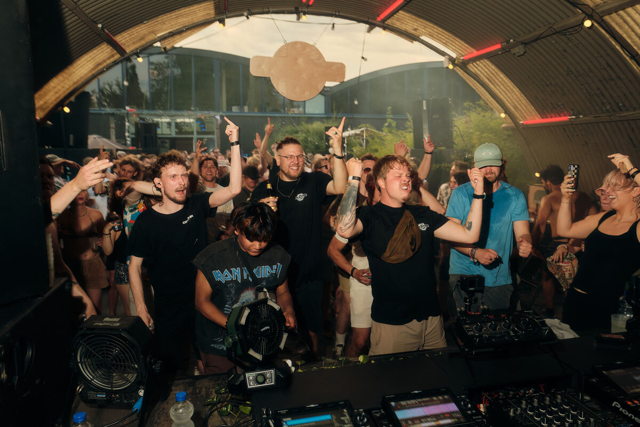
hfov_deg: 73.7
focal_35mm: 24
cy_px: 214
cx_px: 320
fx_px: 427
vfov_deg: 53.1
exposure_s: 1/125
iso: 640
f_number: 7.1
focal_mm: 16
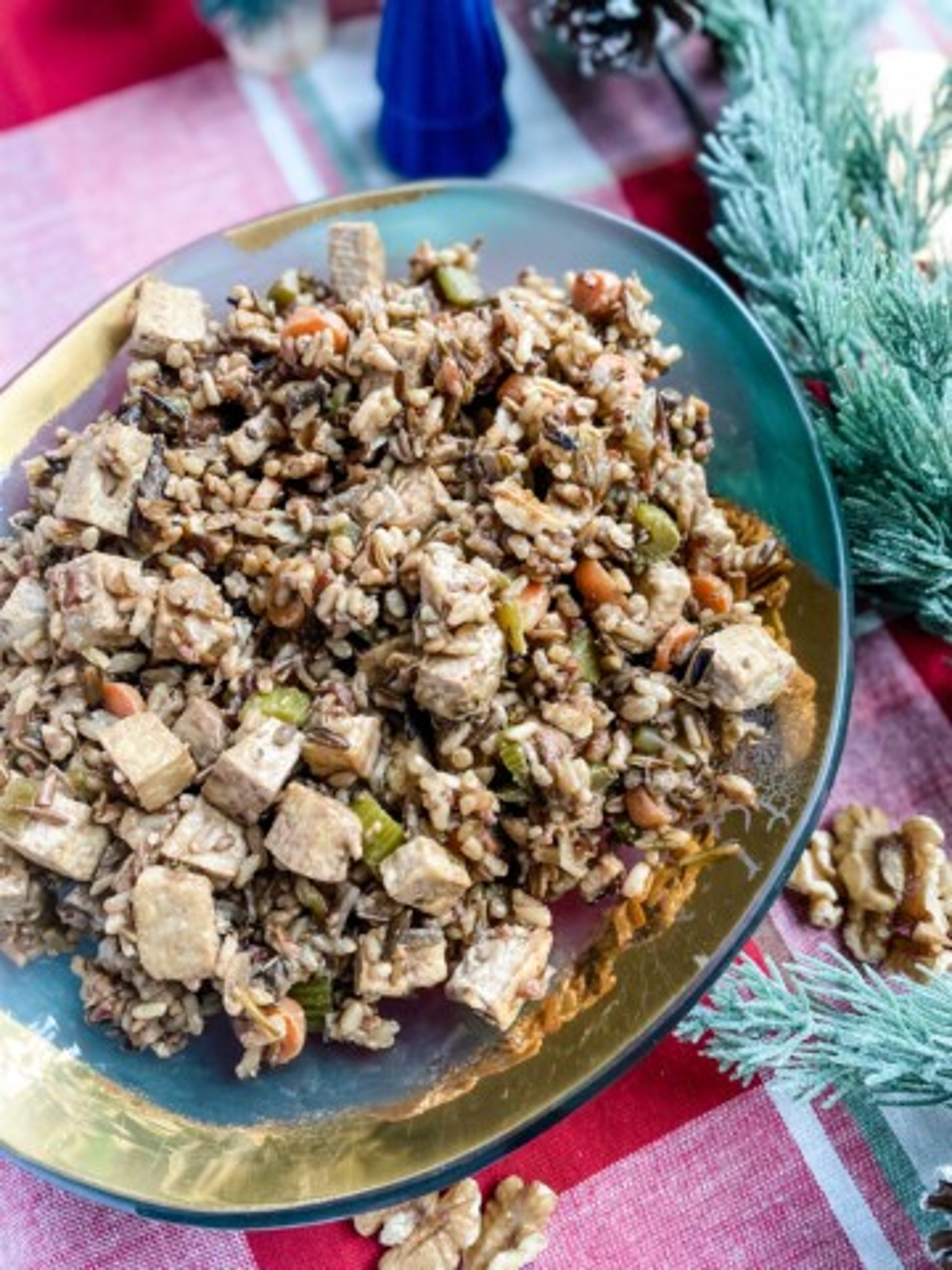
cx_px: 476
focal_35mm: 26
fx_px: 953
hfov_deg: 53.1
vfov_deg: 67.3
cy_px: 635
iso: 320
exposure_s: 1/60
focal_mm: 4.25
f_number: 1.8
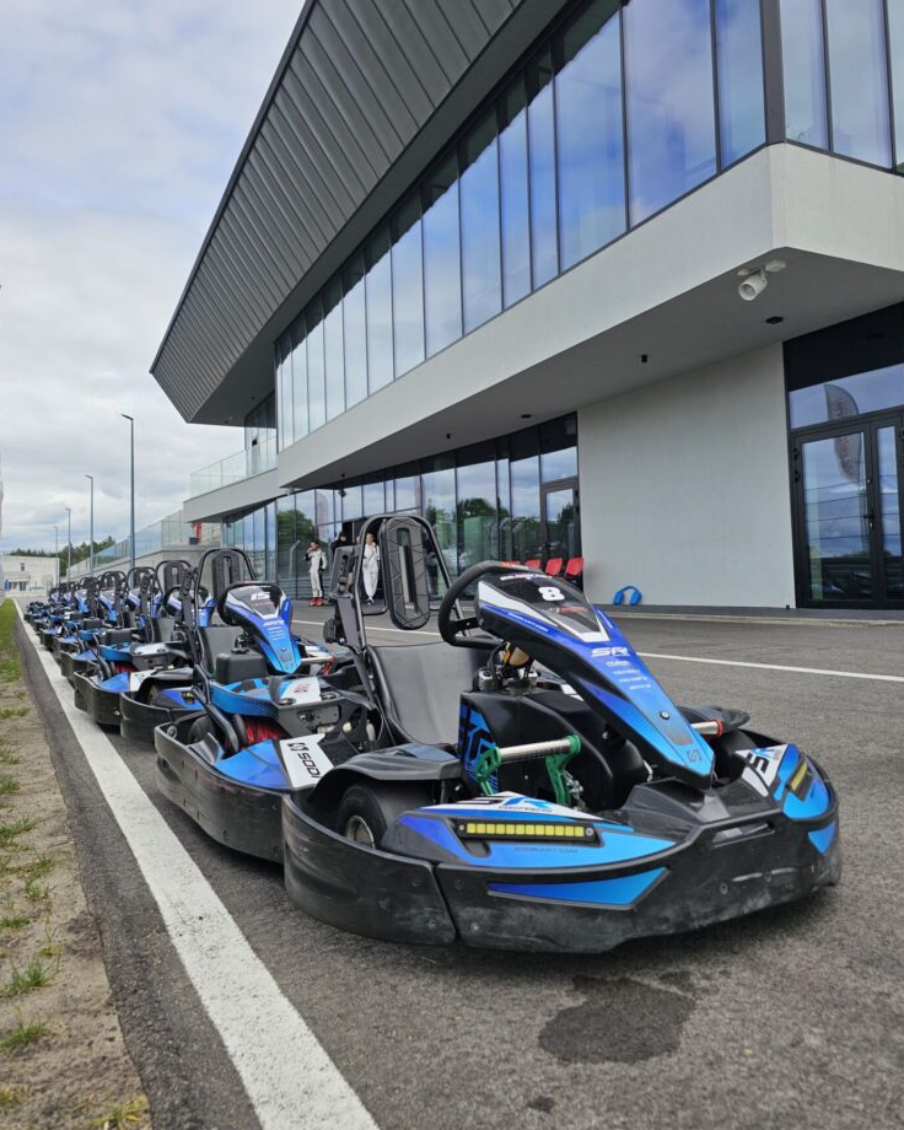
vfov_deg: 68.0
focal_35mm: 25
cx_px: 436
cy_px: 533
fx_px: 836
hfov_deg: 56.8
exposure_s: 1/591
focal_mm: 6.3
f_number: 1.7
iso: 10
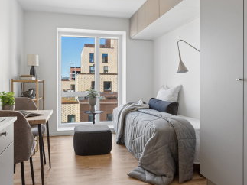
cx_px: 107
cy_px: 89
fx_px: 178
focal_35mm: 25
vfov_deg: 54.8
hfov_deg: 69.1
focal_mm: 14
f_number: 8
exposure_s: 1/25
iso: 200
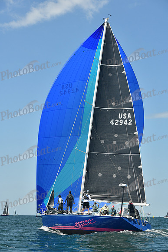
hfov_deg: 19.5
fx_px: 490
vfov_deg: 28.8
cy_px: 126
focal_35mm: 70
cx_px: 84
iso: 320
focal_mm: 70
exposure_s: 1/640
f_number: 7.1
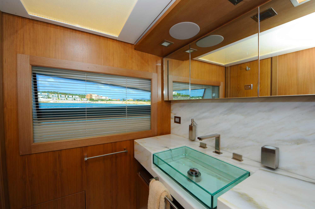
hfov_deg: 104.3
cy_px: 104
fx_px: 122
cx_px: 158
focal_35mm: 14
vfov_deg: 81.1
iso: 400
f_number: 14
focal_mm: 14
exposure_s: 1/125
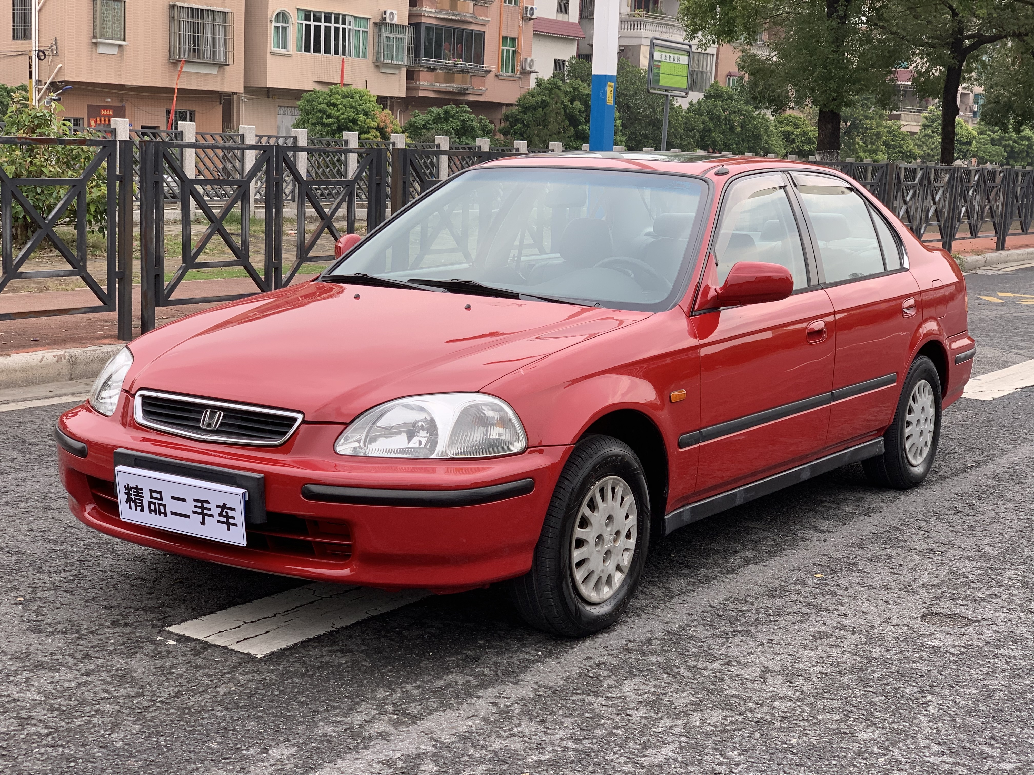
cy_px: 388
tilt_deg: -9.0
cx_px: 517
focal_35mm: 52
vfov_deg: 28.0
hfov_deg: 36.8
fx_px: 1553
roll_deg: -3.6
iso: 16
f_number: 2.4
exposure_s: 1/294
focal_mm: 6
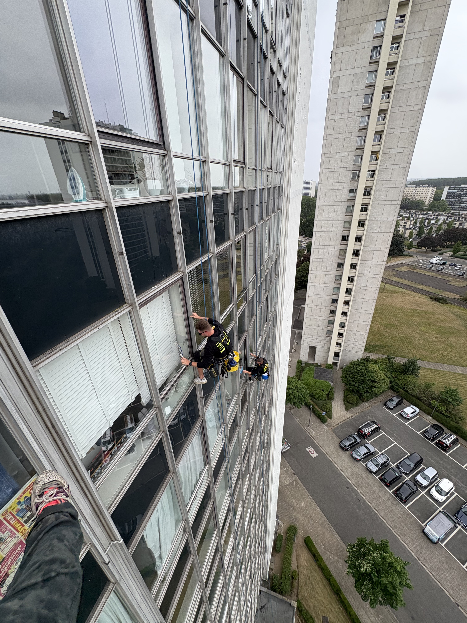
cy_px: 312
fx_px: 252
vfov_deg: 102.1
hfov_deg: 85.7
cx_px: 234
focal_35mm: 14
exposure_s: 1/351
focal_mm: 2.22
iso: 40
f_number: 2.2
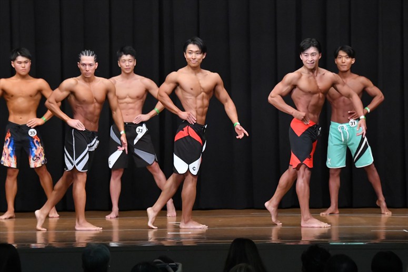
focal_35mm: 187
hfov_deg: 11.0
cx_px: 204
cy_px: 136
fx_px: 2118
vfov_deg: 7.3
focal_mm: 125
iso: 8000
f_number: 5.6
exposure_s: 1/400
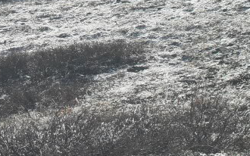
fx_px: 1567
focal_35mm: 230
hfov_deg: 9.1
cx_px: 49
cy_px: -89
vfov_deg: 5.6
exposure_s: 1/180
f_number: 13.2
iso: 100
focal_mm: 12.3
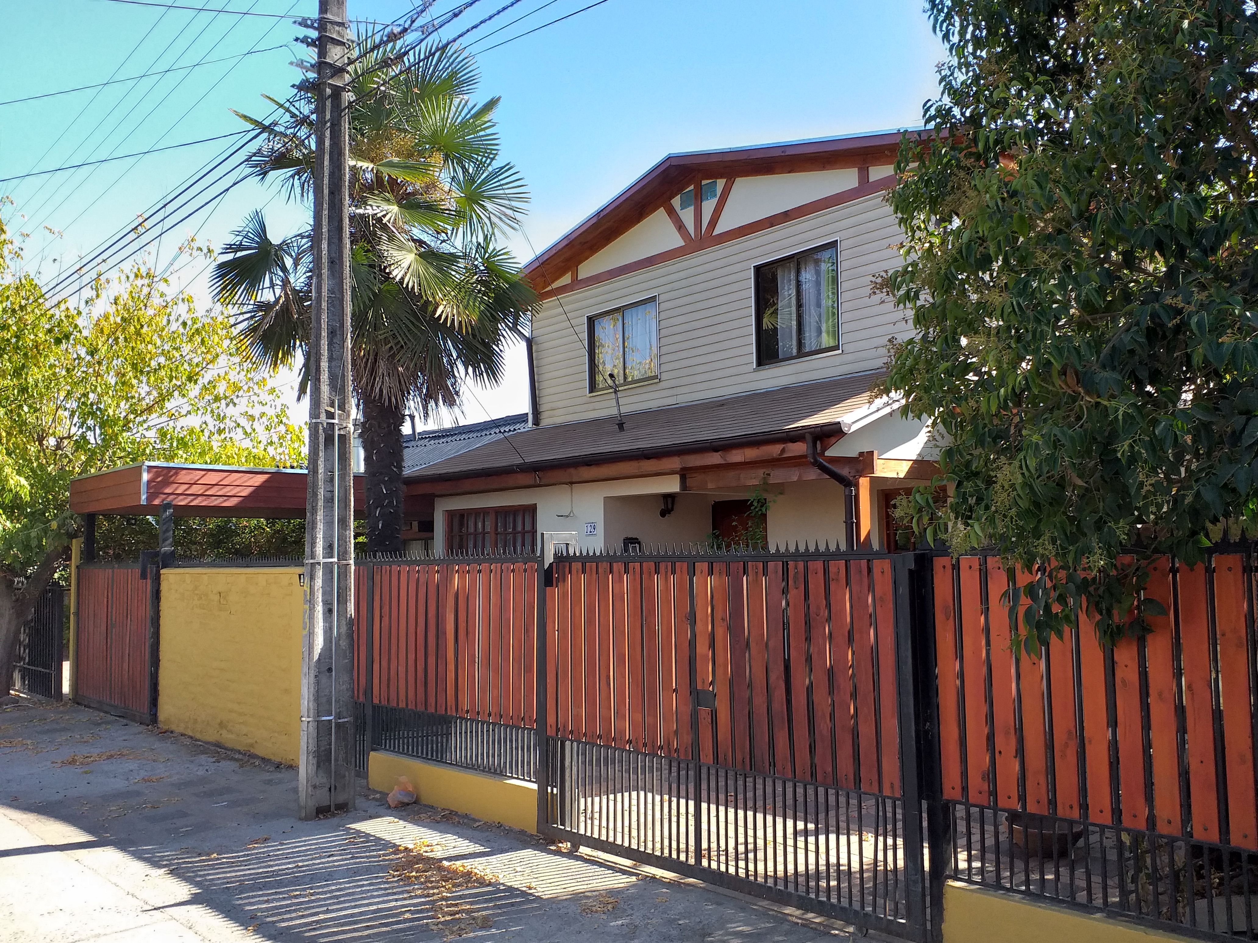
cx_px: 629
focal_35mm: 26
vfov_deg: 53.1
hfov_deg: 67.3
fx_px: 945
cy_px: 472
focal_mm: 3.6
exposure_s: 1/503
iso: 40
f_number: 1.9
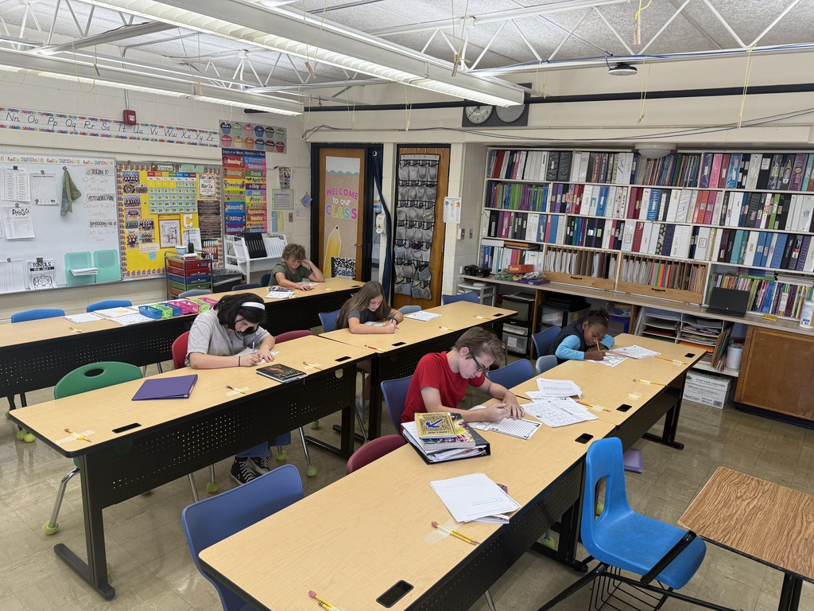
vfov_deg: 56.8
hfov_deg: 71.6
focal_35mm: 24
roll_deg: -2.8
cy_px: 306
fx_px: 564
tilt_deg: -12.9
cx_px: 407
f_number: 1.78
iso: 125
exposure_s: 1/60
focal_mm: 6.76
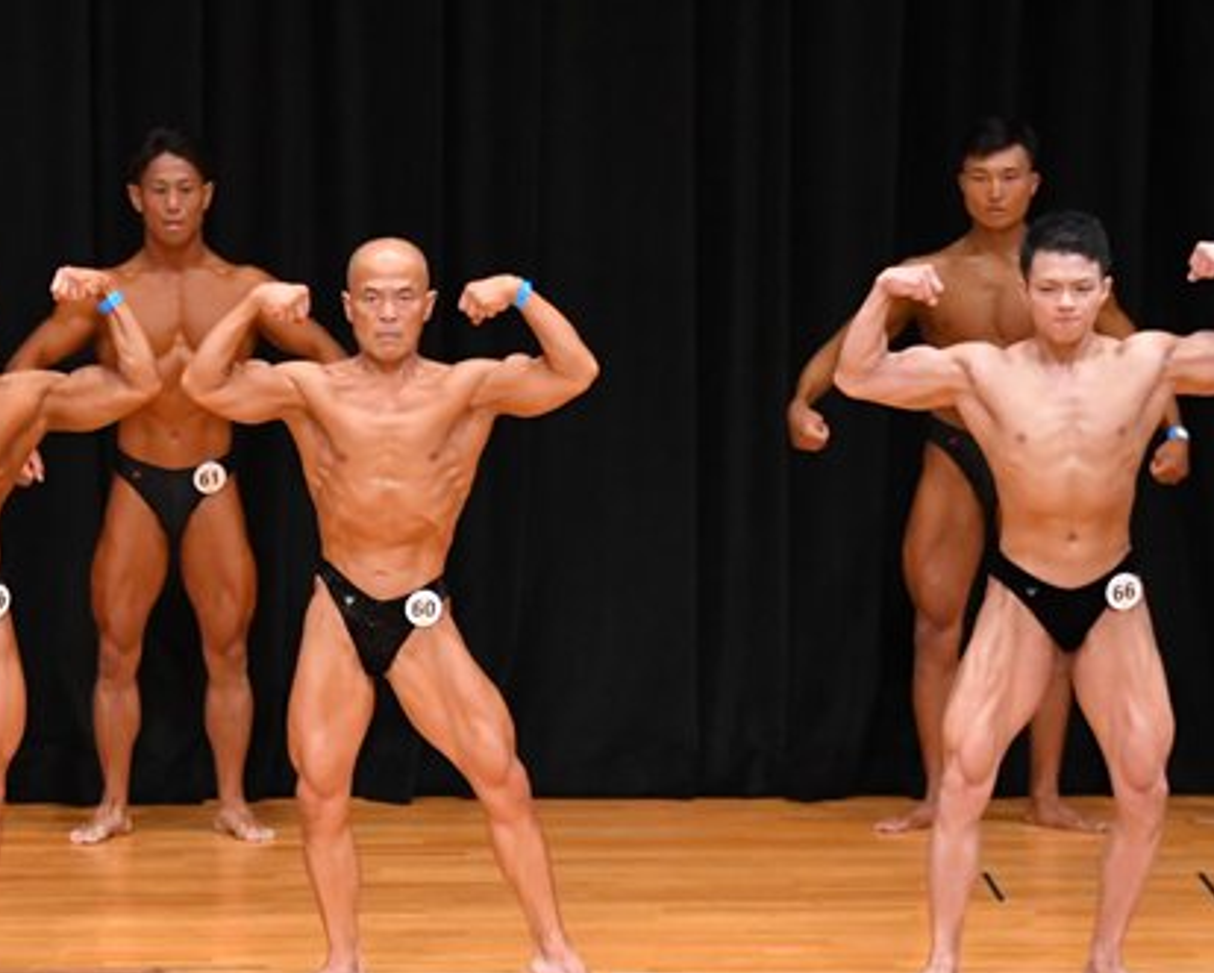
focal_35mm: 306
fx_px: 11002
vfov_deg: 5.1
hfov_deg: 6.3
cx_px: 245
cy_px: 614
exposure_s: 1/400
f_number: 5.6
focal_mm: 116
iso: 4000
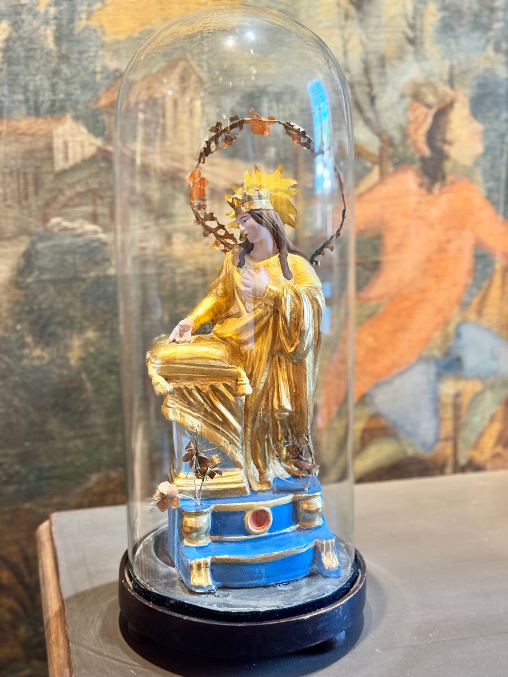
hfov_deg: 30.3
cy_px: 338
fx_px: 939
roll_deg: -0.3
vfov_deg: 39.7
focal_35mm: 48
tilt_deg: -13.9
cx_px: 254
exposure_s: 1/50
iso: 200
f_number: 1.78
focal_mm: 6.76
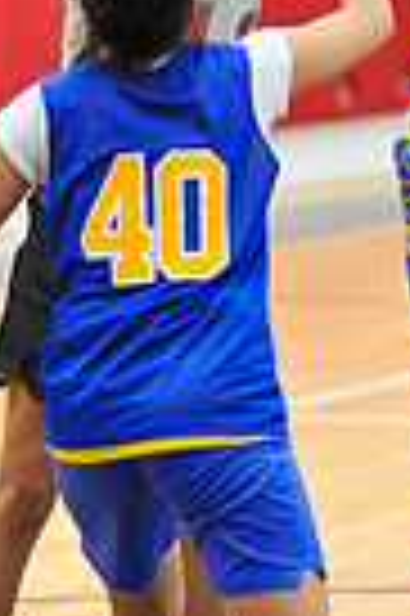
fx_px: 4778
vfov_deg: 7.4
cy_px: 184
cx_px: 214
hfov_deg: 4.9
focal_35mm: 279
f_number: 2
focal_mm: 85
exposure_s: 1/500
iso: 2000
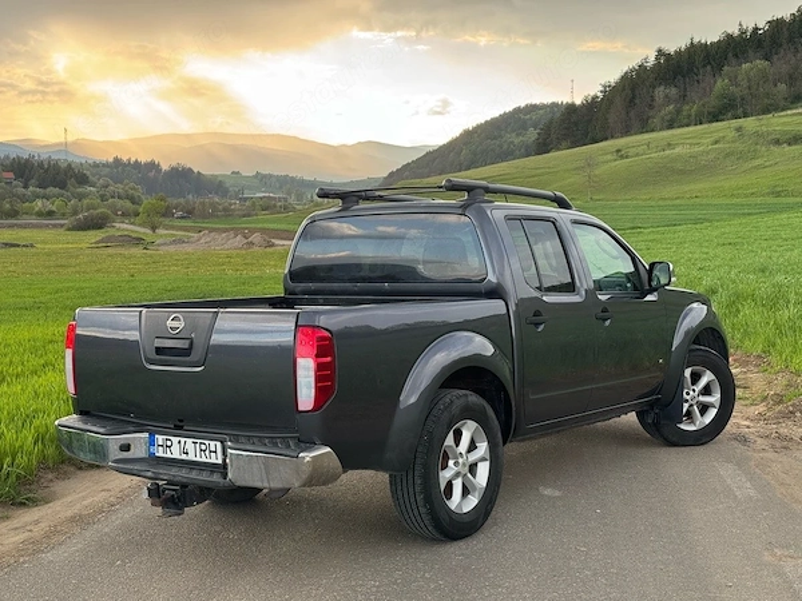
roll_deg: +0.1
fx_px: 1112
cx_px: 401
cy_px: 300
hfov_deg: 39.7
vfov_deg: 30.3
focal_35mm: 48
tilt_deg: -5.0
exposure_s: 1/312
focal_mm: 6.76
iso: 64
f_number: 1.78
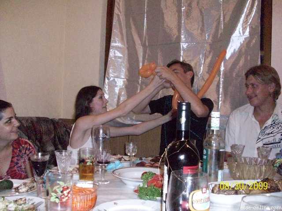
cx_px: 141
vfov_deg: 41.8
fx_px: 277
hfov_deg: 54.0
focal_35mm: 34
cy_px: 106
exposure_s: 1/128
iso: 800
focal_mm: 5.7
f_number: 2.8
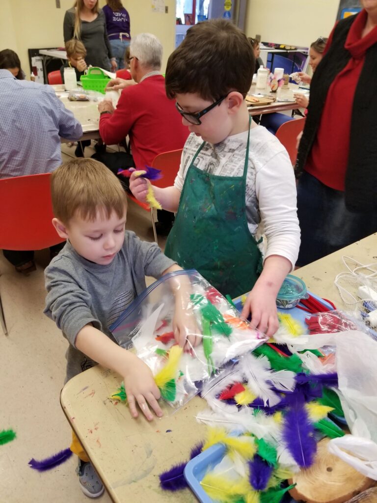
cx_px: 188
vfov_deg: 67.3
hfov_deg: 53.1
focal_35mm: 26
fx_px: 378
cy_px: 252
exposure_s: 1/60
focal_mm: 4.25
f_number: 1.7
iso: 250
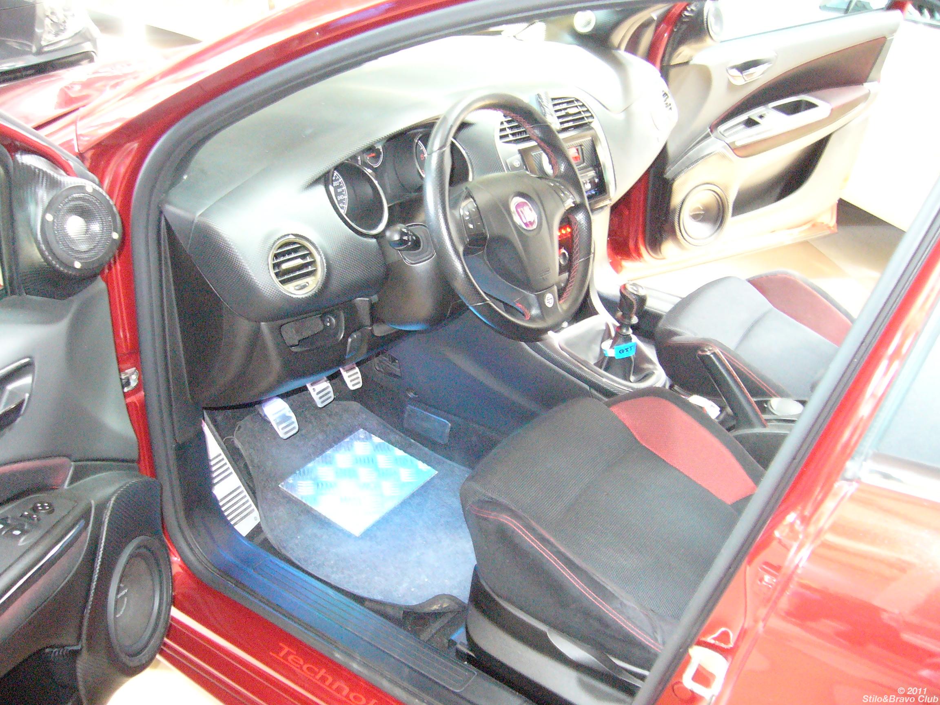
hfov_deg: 52.6
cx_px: 470
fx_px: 950
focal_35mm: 35
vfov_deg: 40.7
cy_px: 352
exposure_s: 1/8
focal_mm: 5.8
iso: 400
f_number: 2.8
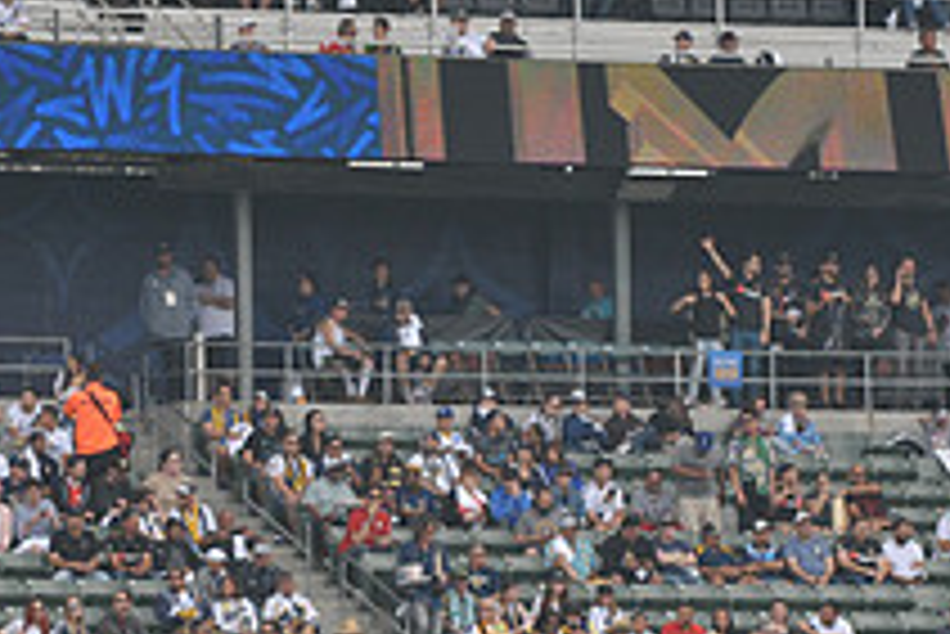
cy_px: 715
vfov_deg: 3.3
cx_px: 401
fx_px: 10879
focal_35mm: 412
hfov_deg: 5.0
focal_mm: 150
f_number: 3.5
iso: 320
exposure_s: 1/2500
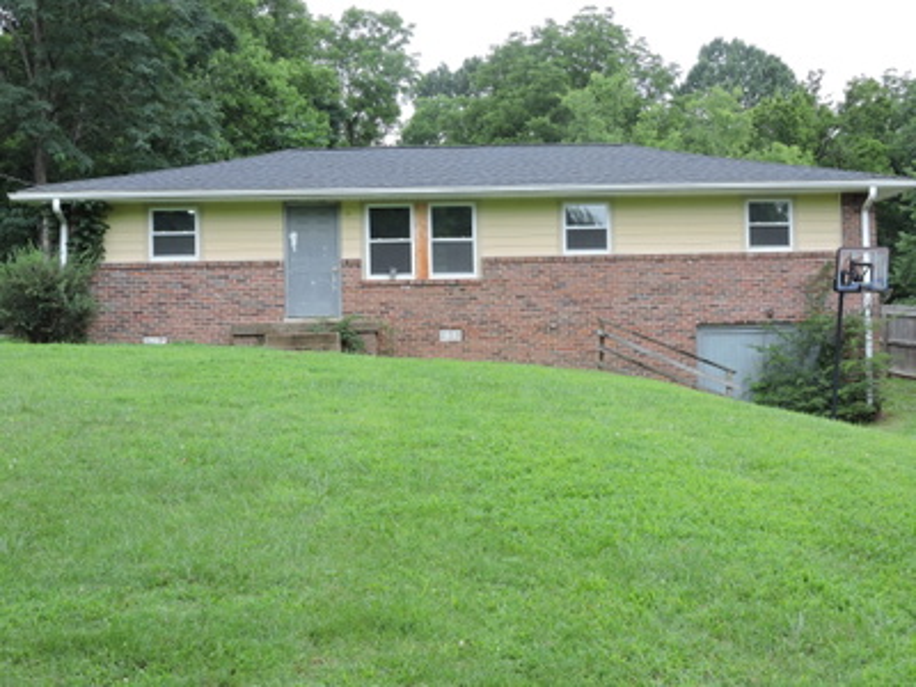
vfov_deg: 26.6
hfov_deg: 34.9
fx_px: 1455
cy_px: 344
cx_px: 458
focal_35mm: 55
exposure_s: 1/100
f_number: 4
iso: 100
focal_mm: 9.9
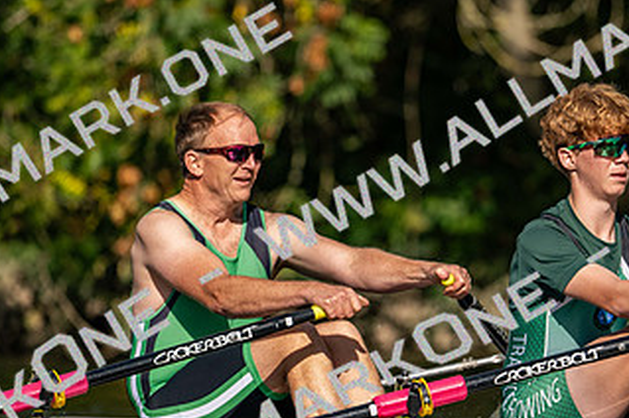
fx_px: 12707
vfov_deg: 1.9
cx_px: 497
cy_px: 266
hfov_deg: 2.8
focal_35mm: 728
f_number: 4.5
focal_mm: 400
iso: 180
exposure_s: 1/2500
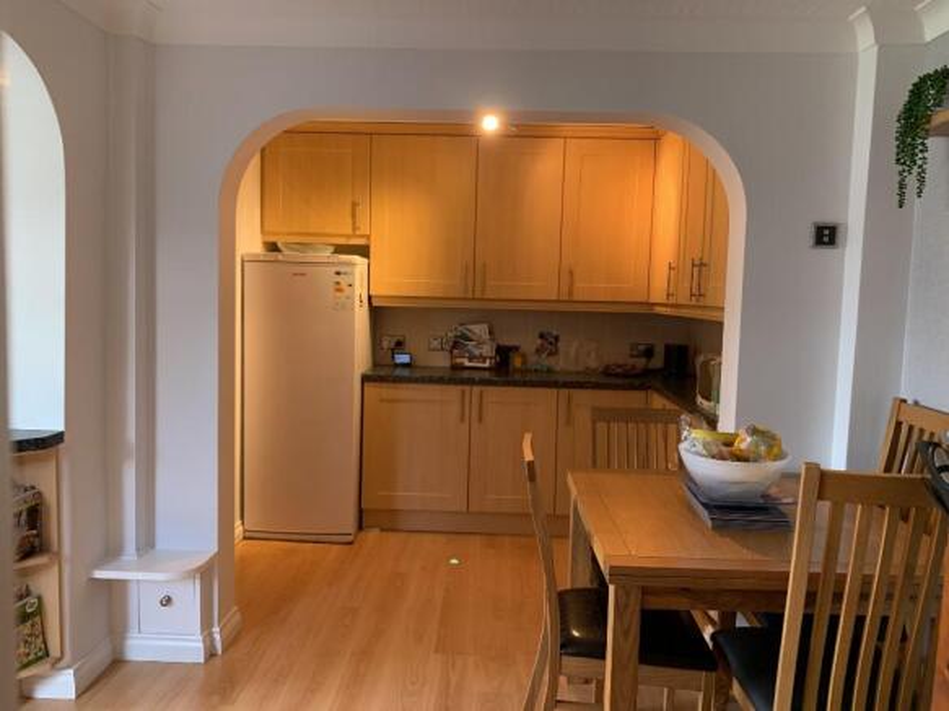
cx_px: 474
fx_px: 713
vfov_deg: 53.0
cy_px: 356
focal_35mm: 26
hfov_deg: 67.3
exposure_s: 1/50
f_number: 1.8
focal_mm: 4.25
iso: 160
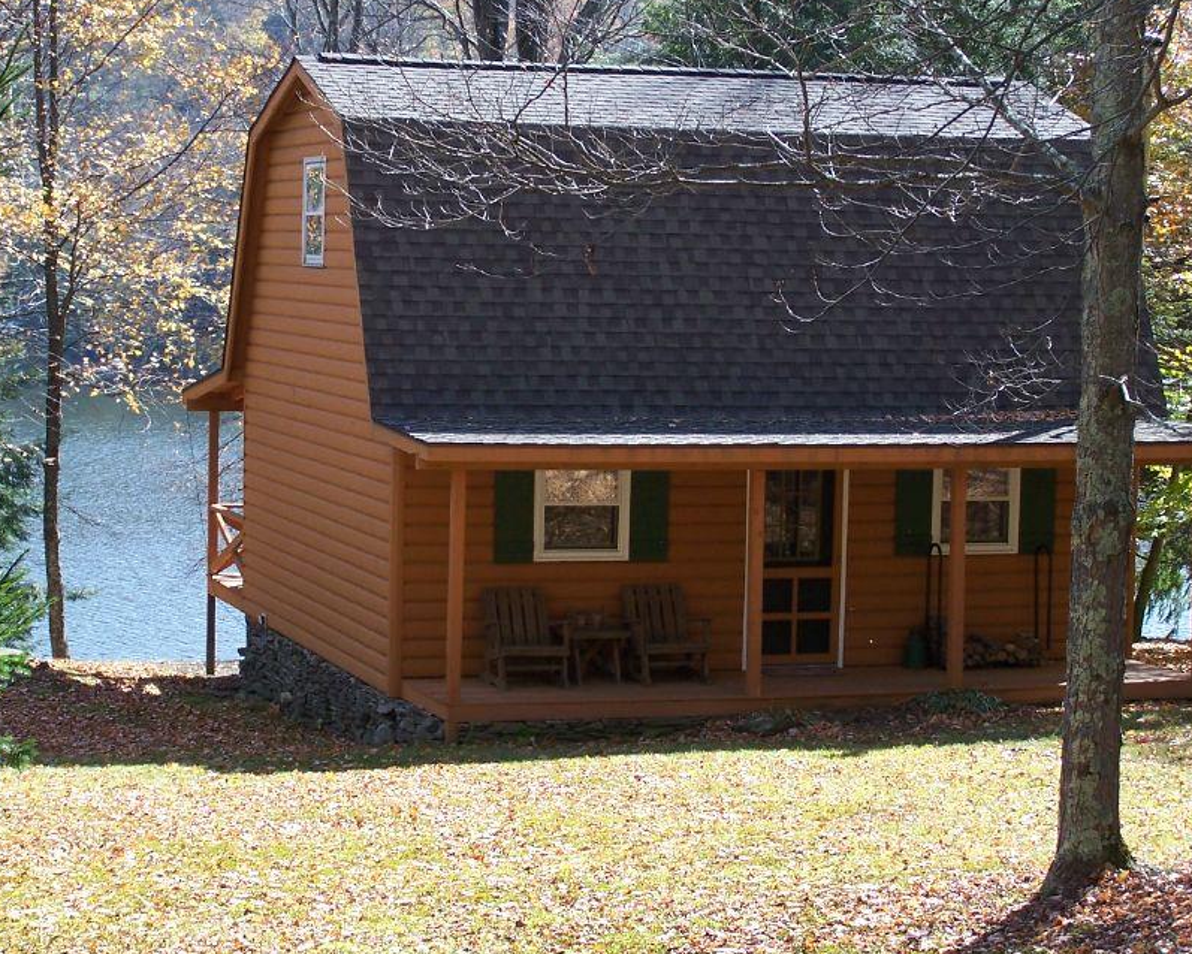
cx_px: 556
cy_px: 410
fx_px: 2964
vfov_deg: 18.3
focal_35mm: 84
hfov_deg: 22.7
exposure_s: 1/250
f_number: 3.2
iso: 80
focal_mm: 11.1
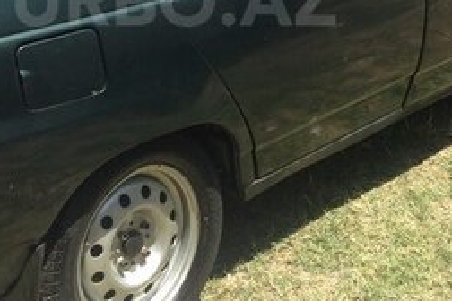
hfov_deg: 22.5
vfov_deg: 14.9
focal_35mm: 90
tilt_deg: -15.8
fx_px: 1130
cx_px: 152
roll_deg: +1.7
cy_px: -1
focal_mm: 4.12
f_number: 2.4
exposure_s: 1/786
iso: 50
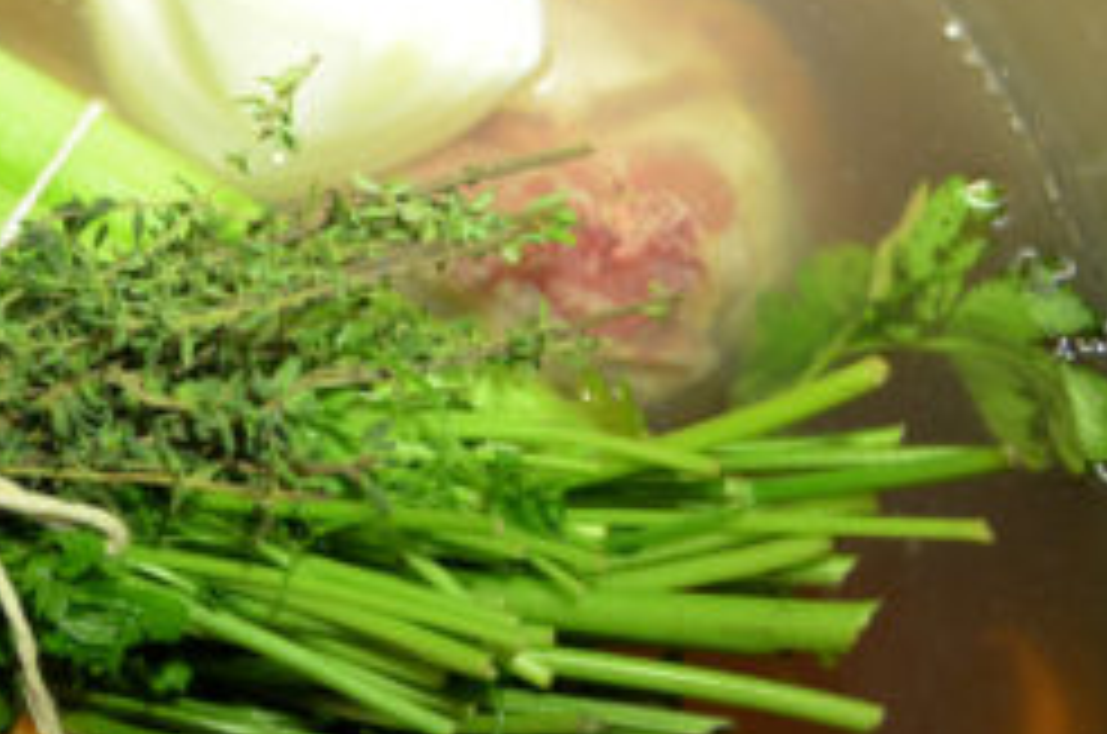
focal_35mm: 106
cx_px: -90
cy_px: 358
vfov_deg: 12.8
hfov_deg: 18.6
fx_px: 3260
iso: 500
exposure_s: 1/30
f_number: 5.6
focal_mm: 29
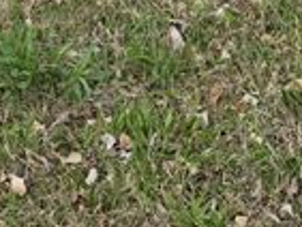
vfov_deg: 10.6
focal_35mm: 109
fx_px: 952
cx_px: 118
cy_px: -395
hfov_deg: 18.0
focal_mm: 5.4
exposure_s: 1/2921
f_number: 1.8
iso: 64
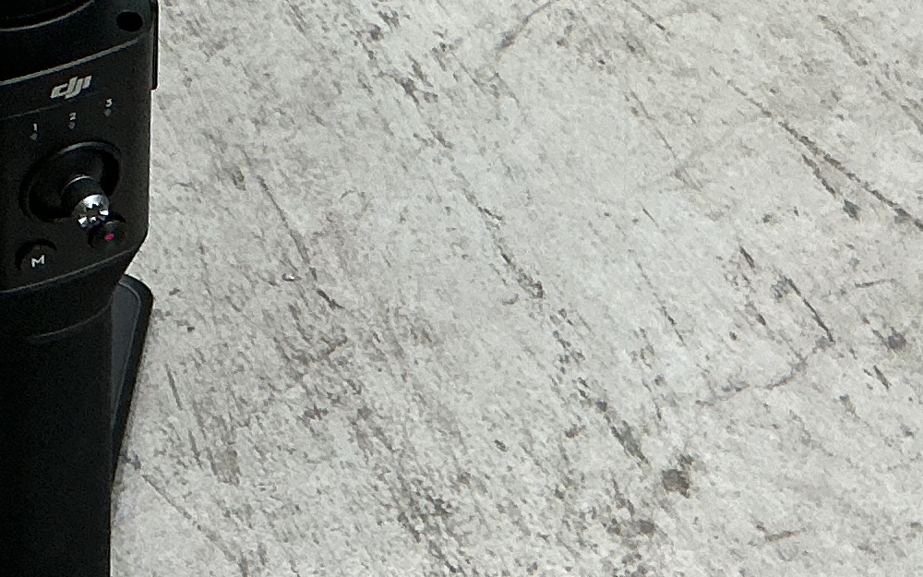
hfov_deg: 16.5
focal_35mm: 124
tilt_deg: -41.8
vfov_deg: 10.4
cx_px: 18
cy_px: -90
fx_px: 3119
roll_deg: +1.3
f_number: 1.8
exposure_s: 1/60
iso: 125
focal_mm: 3
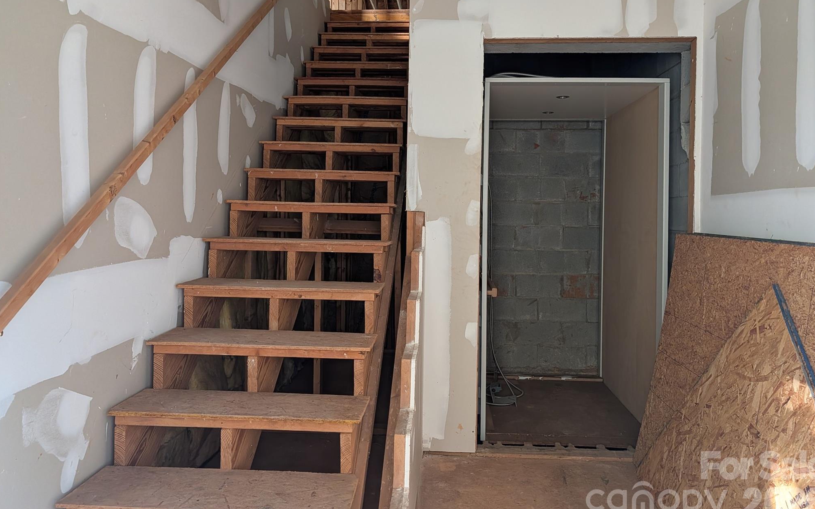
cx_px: 414
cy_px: 218
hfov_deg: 70.4
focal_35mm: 26
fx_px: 577
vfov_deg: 47.4
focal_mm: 6.9
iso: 473
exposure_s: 1/110
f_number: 1.68
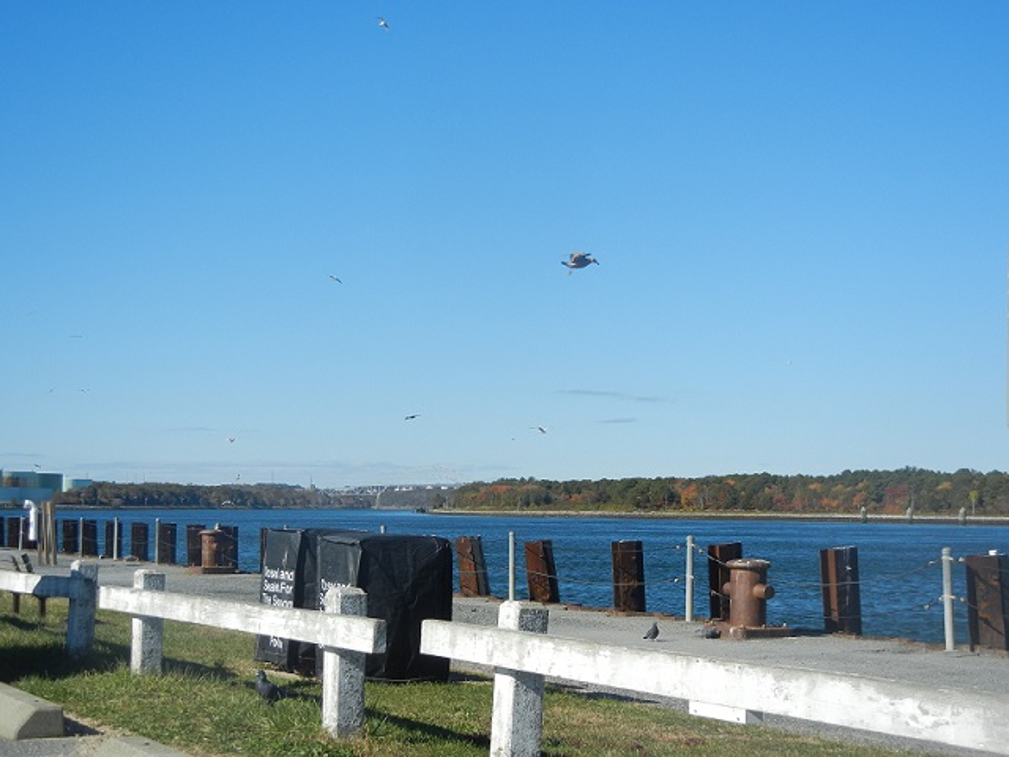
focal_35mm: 59
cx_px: 504
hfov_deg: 32.7
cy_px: 378
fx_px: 1720
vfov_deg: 24.8
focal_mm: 10.6
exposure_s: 1/362
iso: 160
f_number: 8
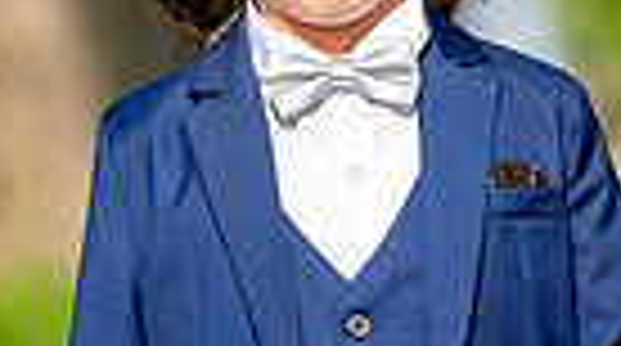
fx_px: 7264
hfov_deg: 4.9
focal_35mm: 442
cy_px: 139
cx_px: 400
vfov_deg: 2.7
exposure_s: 1/2500
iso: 100
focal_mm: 129
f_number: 2
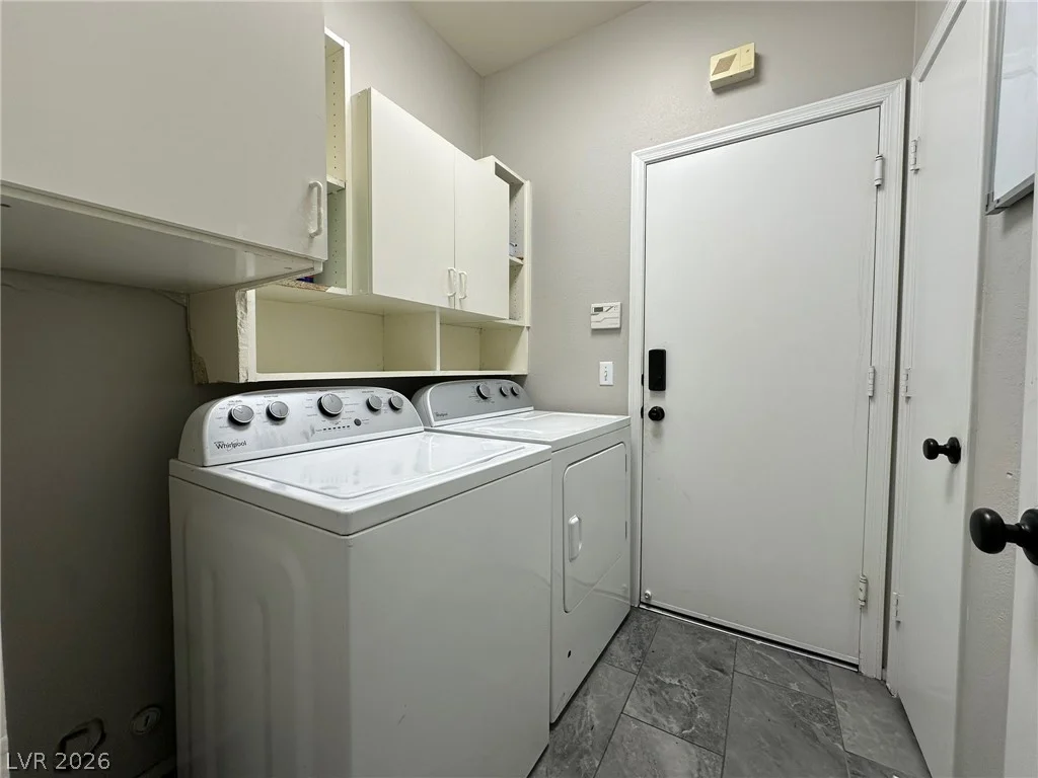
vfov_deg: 85.7
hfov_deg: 102.1
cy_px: 389
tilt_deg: -2.3
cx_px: 519
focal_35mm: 14
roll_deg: +1.1
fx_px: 420
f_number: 2.2
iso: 100
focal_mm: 2.22
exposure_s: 1/100
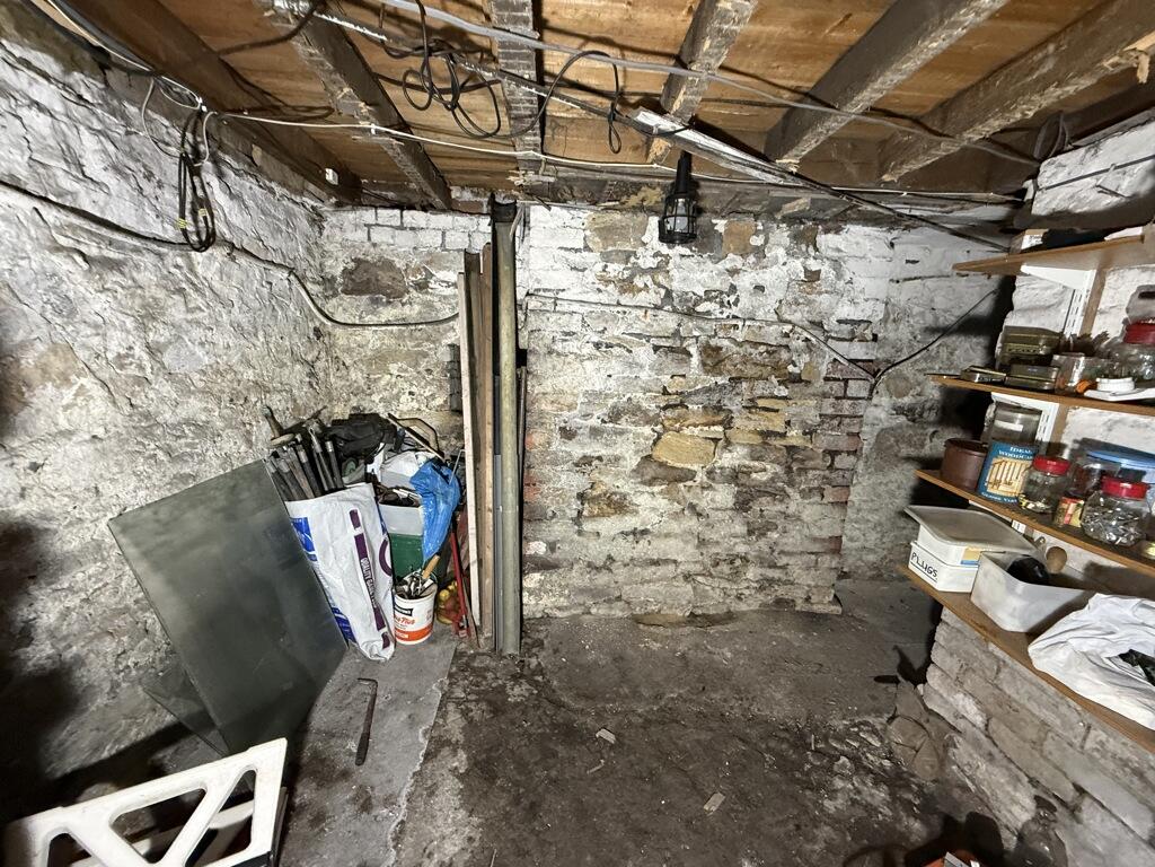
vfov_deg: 85.7
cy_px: 434
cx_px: 578
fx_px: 467
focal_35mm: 14
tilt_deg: -11.6
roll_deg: -2.5
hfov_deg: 102.1
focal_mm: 2.22
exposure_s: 1/60
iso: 500
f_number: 2.2
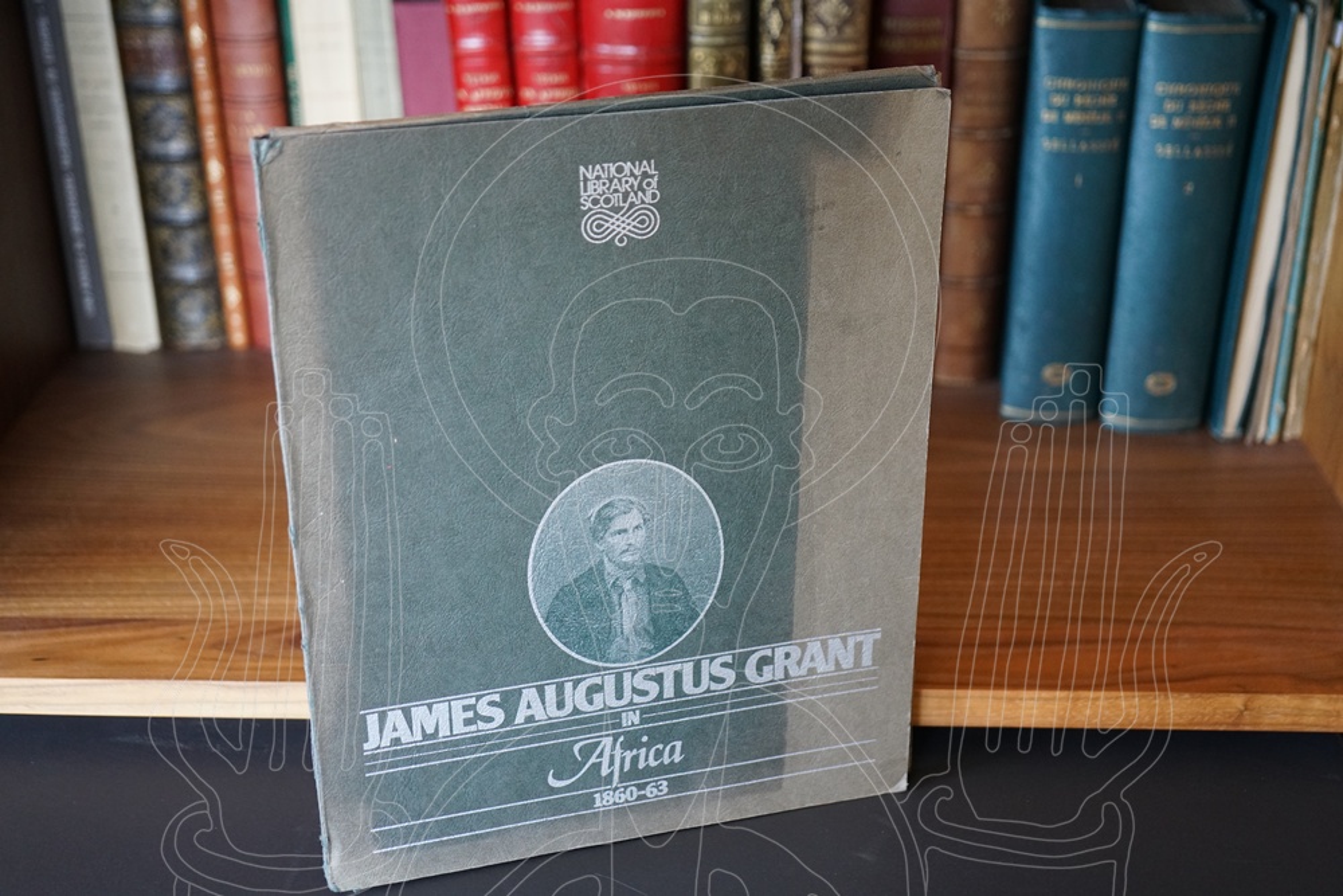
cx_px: 672
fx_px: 1865
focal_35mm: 50
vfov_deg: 27.0
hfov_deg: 39.6
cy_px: 448
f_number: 2.8
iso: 2500
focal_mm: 50
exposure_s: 1/160
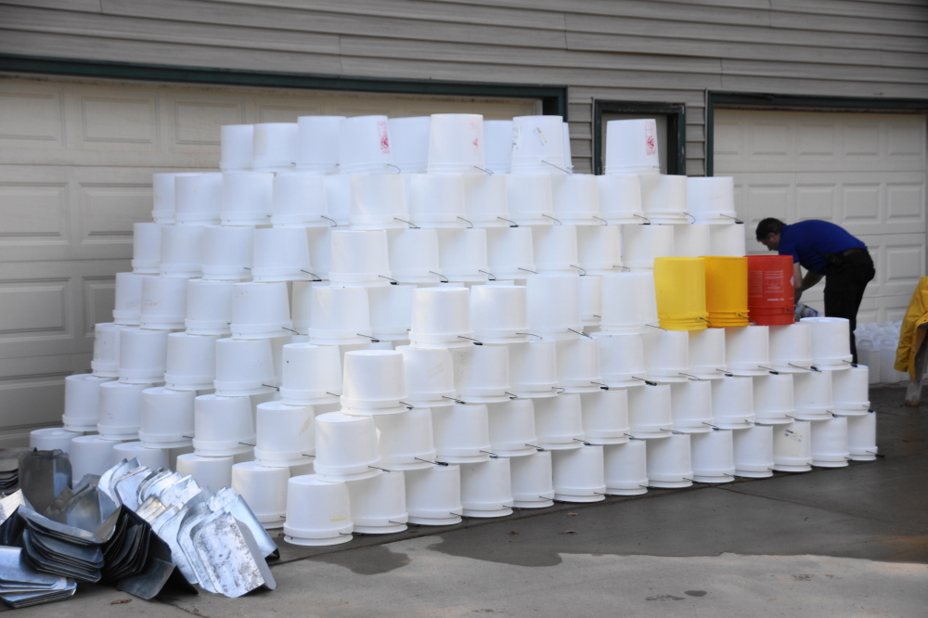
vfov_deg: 22.6
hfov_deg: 33.4
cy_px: 309
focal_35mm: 60
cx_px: 464
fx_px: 1546
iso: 100
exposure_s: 1/100
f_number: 5.6
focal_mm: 40
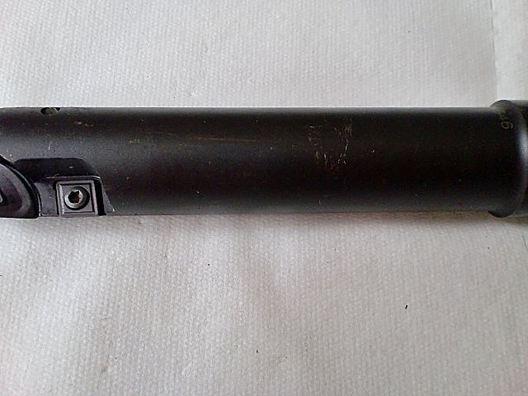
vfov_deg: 40.7
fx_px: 534
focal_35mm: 35
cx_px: 264
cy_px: 198
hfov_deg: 52.6
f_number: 3.1
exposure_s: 1/60
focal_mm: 6.3
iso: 320
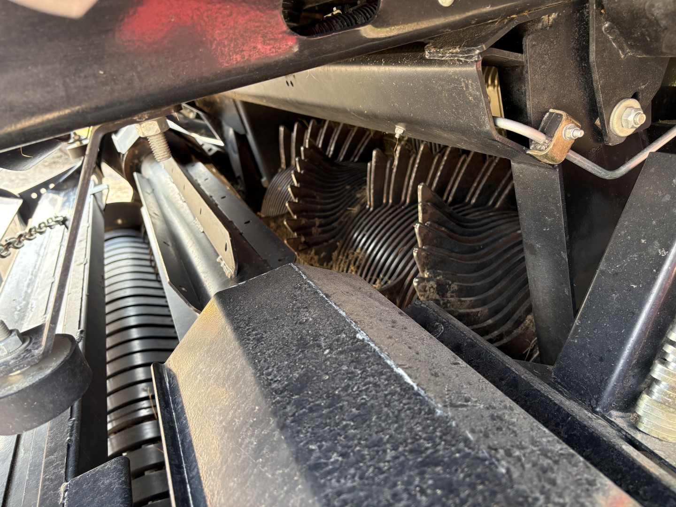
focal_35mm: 26
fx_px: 508
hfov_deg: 67.3
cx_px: 338
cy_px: 254
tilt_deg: -19.2
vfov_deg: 53.1
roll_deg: +1.5
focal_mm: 5.96
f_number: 1.6
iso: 125
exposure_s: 1/131
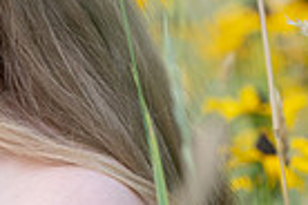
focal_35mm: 632
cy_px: 77
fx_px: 5407
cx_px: -248
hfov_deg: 3.2
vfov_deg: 2.2
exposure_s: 1/320
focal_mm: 150
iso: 500
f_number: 4
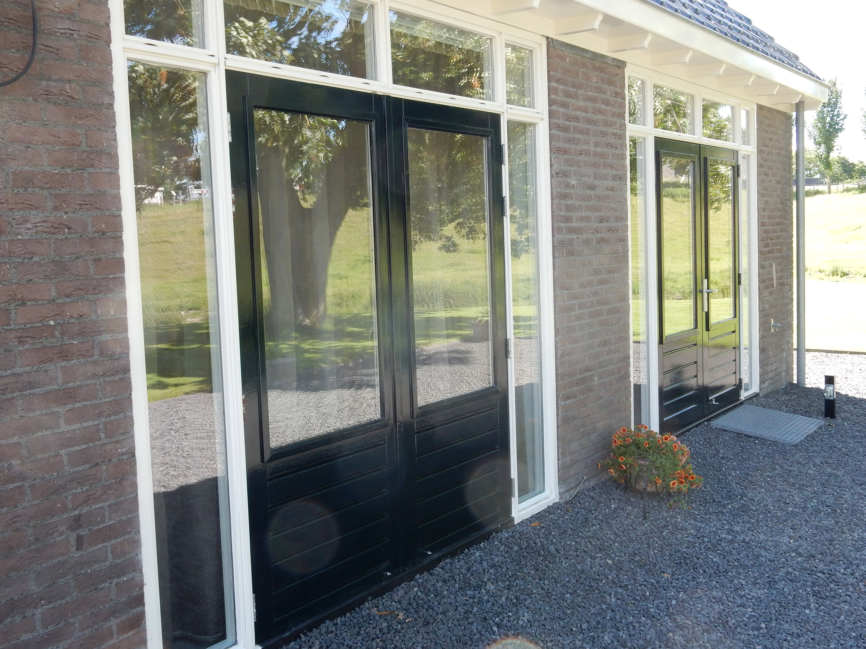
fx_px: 851
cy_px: 287
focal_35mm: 34
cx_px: 430
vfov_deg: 41.7
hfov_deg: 54.0
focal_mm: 5.4
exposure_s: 1/125
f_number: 4
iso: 125
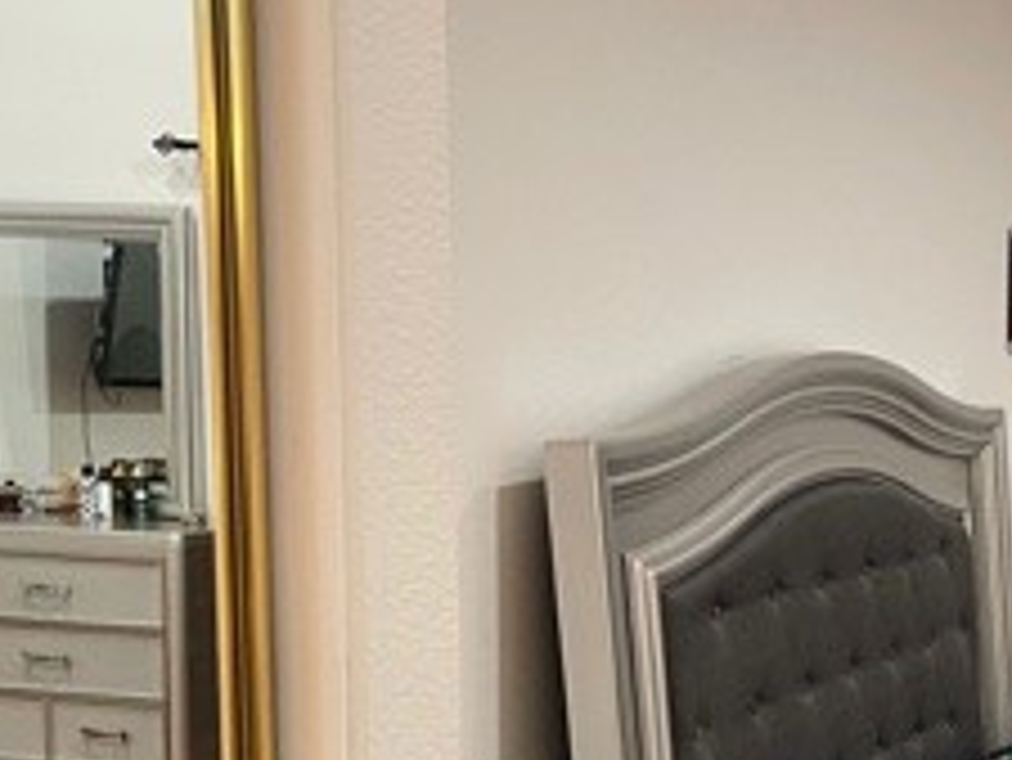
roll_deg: -1.5
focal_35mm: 74
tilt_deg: -10.0
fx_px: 2165
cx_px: 1075
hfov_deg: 24.7
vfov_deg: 19.6
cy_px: 679
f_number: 1.6
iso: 250
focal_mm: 5.1
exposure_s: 1/60
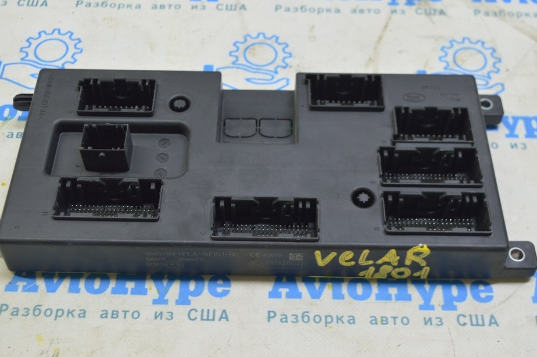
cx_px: 262
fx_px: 768
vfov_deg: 26.1
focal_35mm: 52
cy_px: 171
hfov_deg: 38.5
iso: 400
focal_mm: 31
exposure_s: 1/20
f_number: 5.6
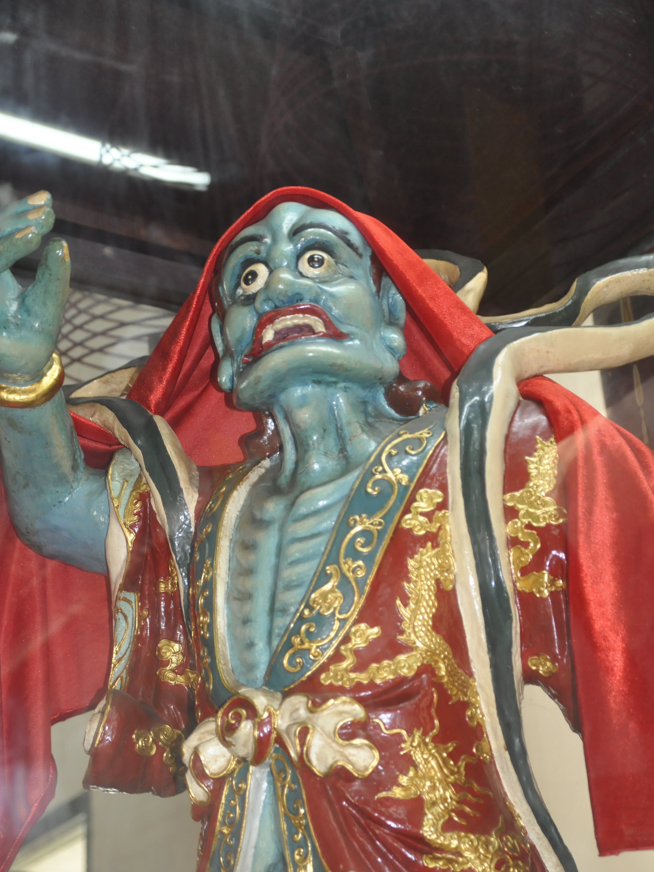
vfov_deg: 31.2
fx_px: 1562
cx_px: 328
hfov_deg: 23.6
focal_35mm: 62
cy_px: 491
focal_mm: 38
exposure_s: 1/60
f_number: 3.5
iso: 800
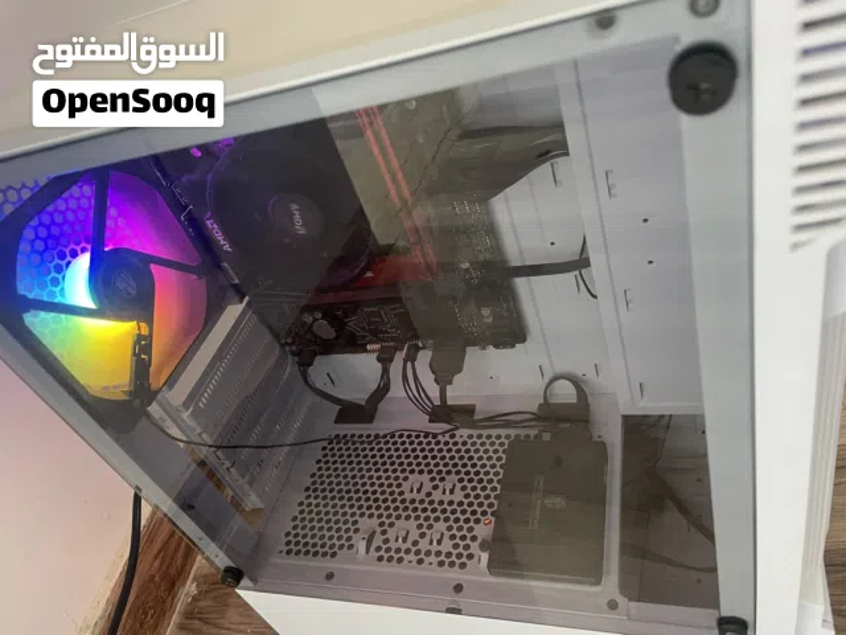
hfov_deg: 67.3
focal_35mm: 26
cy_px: 318
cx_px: 423
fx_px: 635
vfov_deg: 53.1
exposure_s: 1/60
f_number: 1.6
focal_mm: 4.2
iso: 400
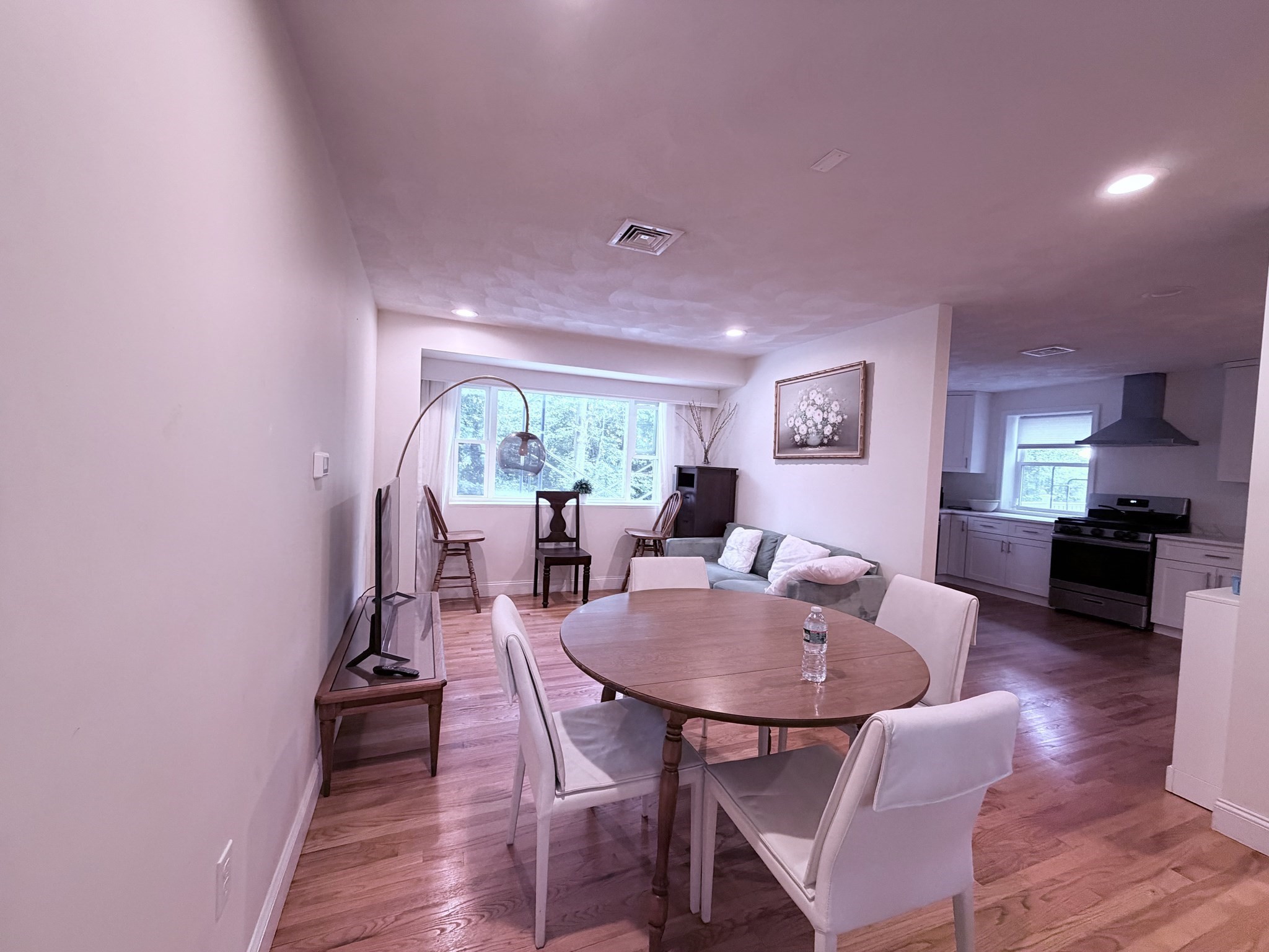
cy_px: 476
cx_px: 634
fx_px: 513
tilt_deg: -1.7
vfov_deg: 85.7
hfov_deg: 102.1
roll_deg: -2.3
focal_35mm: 14
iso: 250
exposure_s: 1/60
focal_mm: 2.22
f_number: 2.2
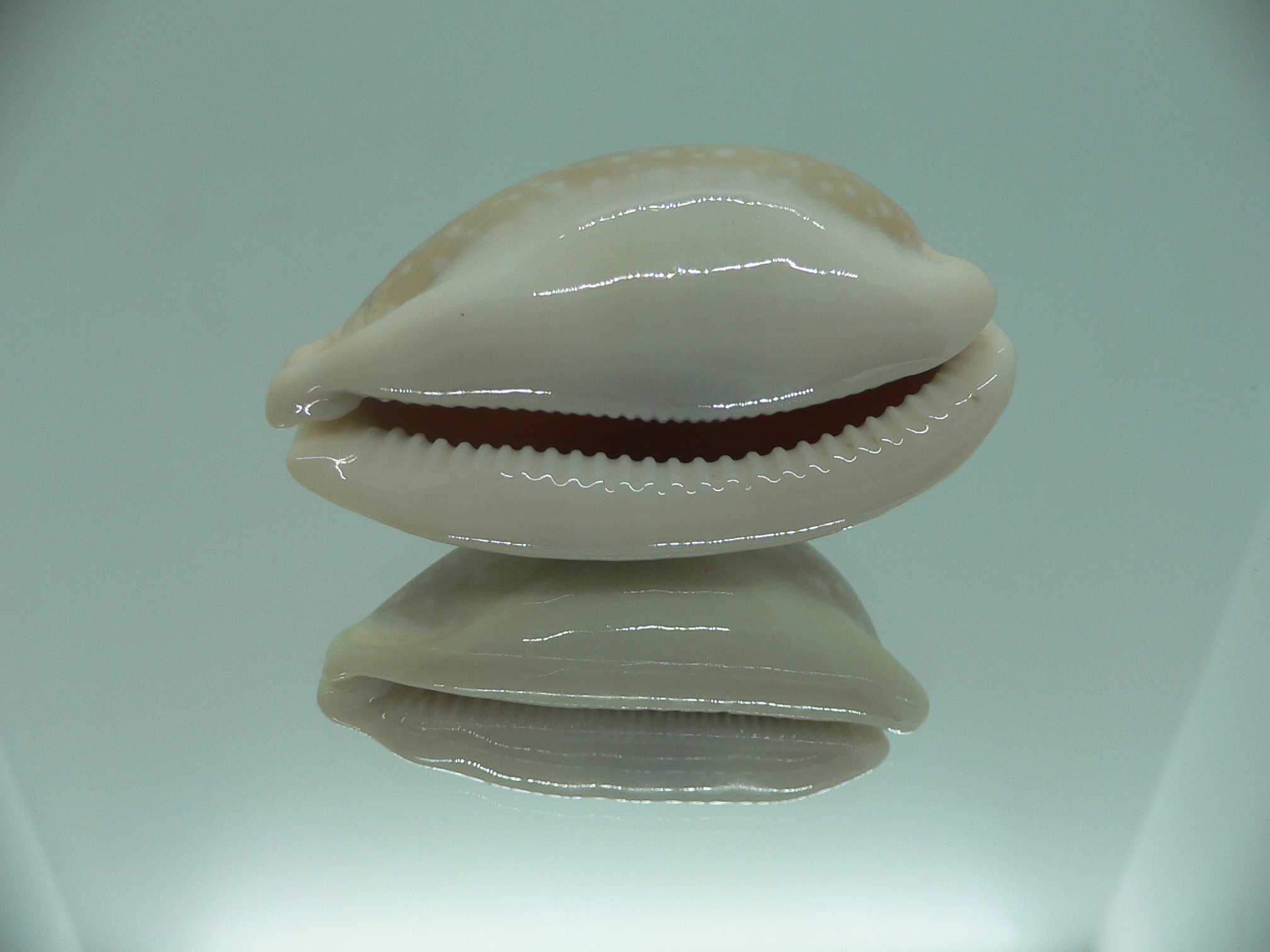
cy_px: 476
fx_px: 1284
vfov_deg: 40.7
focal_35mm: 35
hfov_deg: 52.6
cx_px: 635
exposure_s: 1/60
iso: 80
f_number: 2.8
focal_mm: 4.6
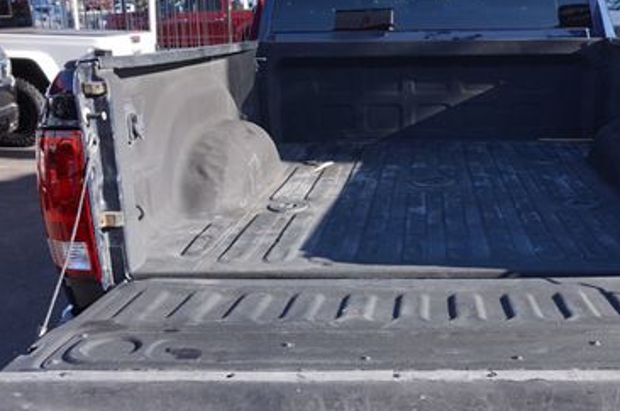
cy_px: 216
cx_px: 418
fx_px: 722
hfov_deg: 45.7
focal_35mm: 42
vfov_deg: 31.8
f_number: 6.3
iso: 100
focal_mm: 16
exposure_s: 1/160
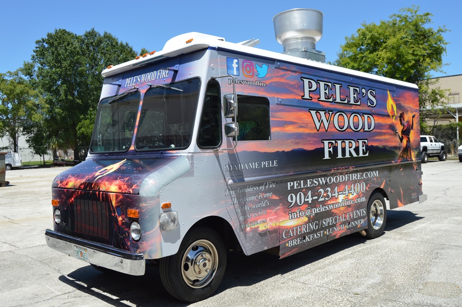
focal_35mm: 33
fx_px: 423
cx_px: 231
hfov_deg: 57.3
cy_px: 154
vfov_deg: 39.9
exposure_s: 1/250
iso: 100
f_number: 8
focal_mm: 22
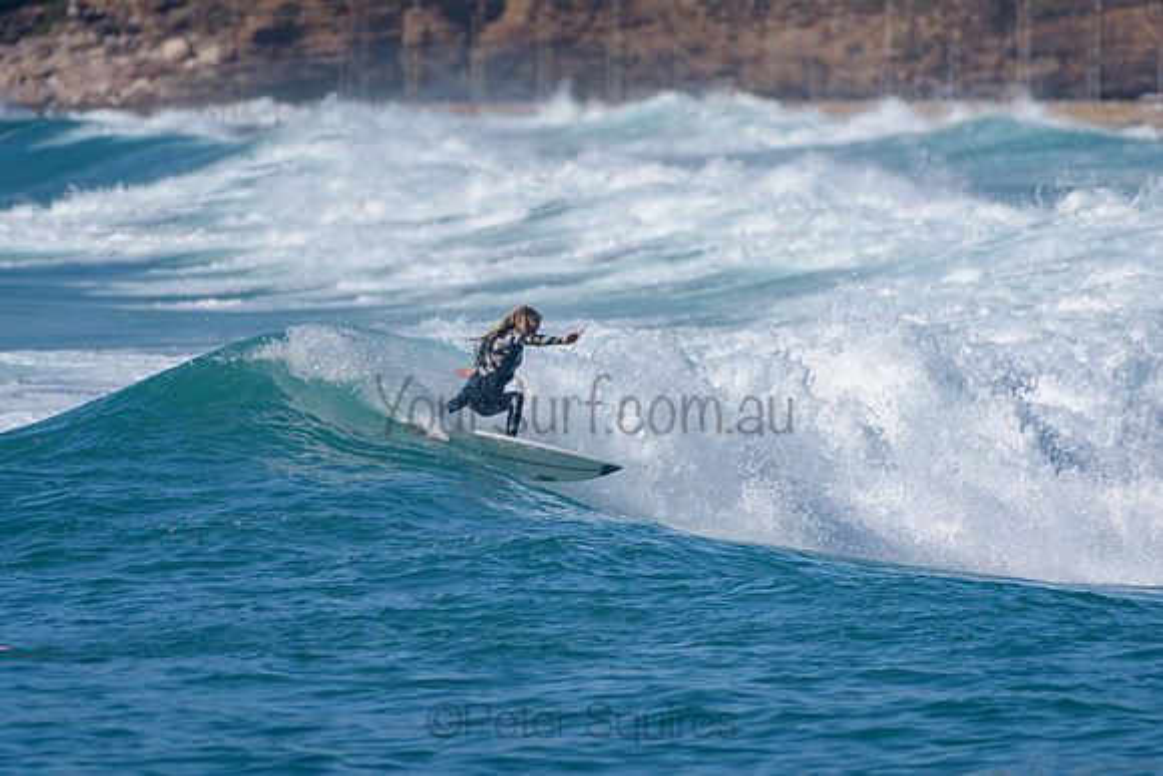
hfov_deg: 3.4
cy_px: 407
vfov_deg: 2.2
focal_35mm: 613
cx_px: 450
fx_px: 19800
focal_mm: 500
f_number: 5.6
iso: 110
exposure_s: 1/2000
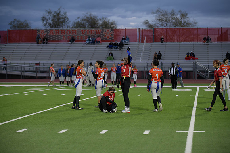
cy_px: 76
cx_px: 115
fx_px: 626
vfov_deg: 14.0
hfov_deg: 20.8
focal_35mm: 98
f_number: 2.8
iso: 360
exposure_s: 1/200
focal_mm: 98
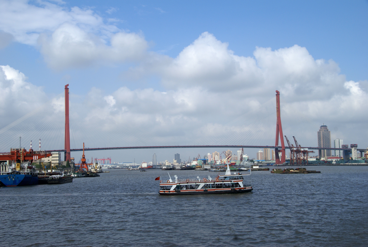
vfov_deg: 29.9
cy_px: 124
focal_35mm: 45
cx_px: 184
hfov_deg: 43.6
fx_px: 461
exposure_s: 1/200
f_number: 13
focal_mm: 30
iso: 100
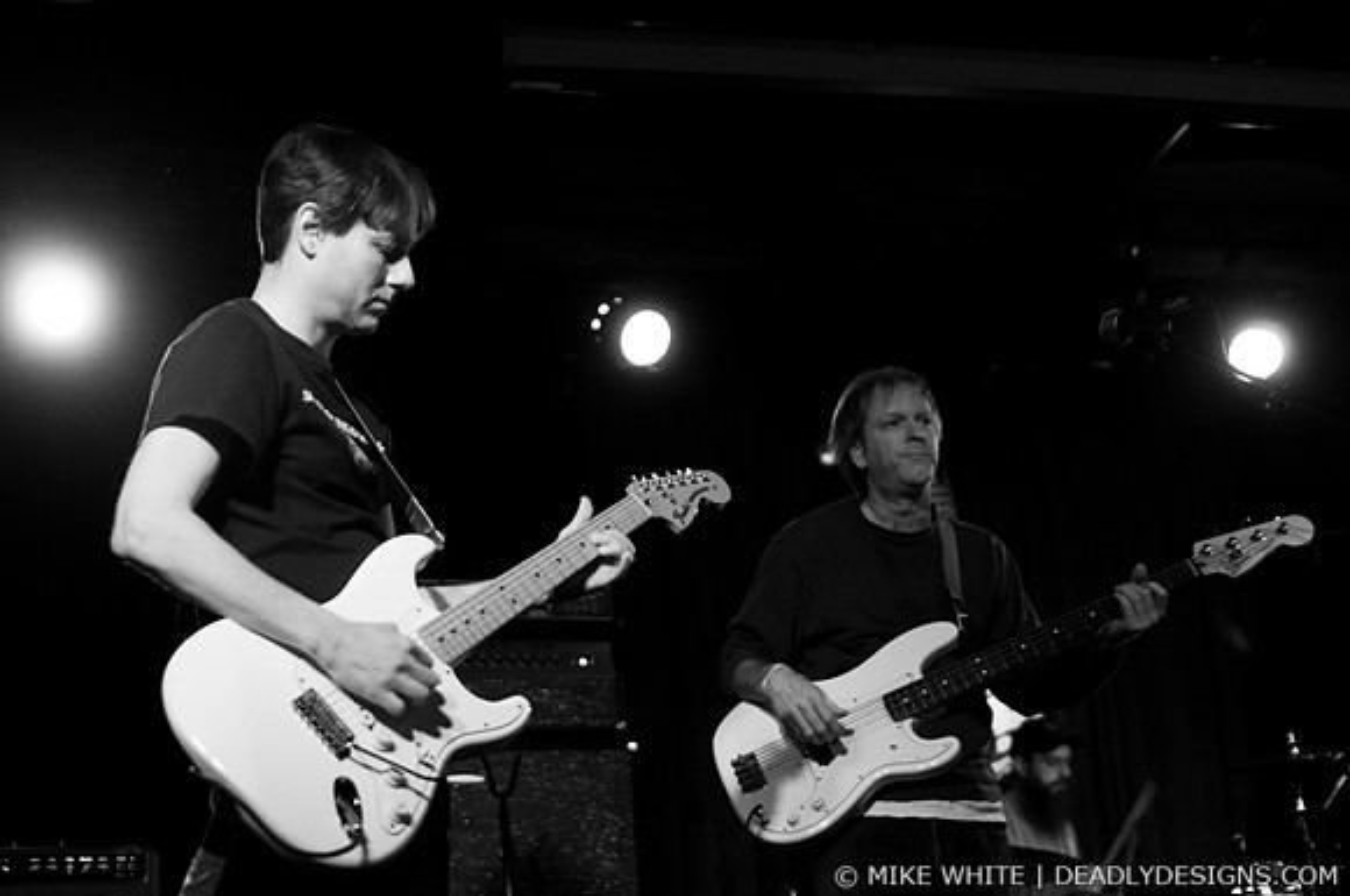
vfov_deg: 29.8
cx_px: 675
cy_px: 448
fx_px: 1685
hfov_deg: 43.7
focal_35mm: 45
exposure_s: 1/80
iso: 1000
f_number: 1.6
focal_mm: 30
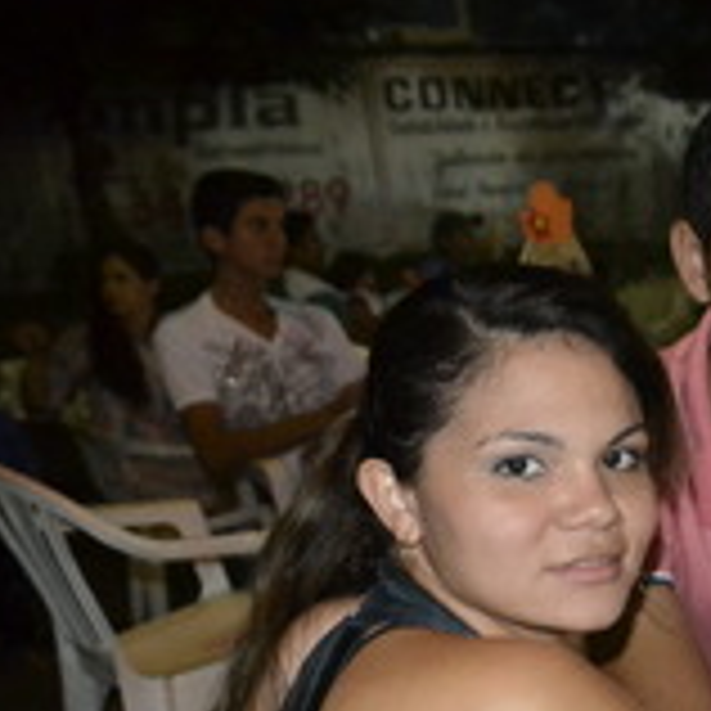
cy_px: 698
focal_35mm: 80
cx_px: 1073
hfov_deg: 19.0
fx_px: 1859
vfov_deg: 21.0
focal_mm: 20
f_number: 3.5
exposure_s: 1/60
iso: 3200
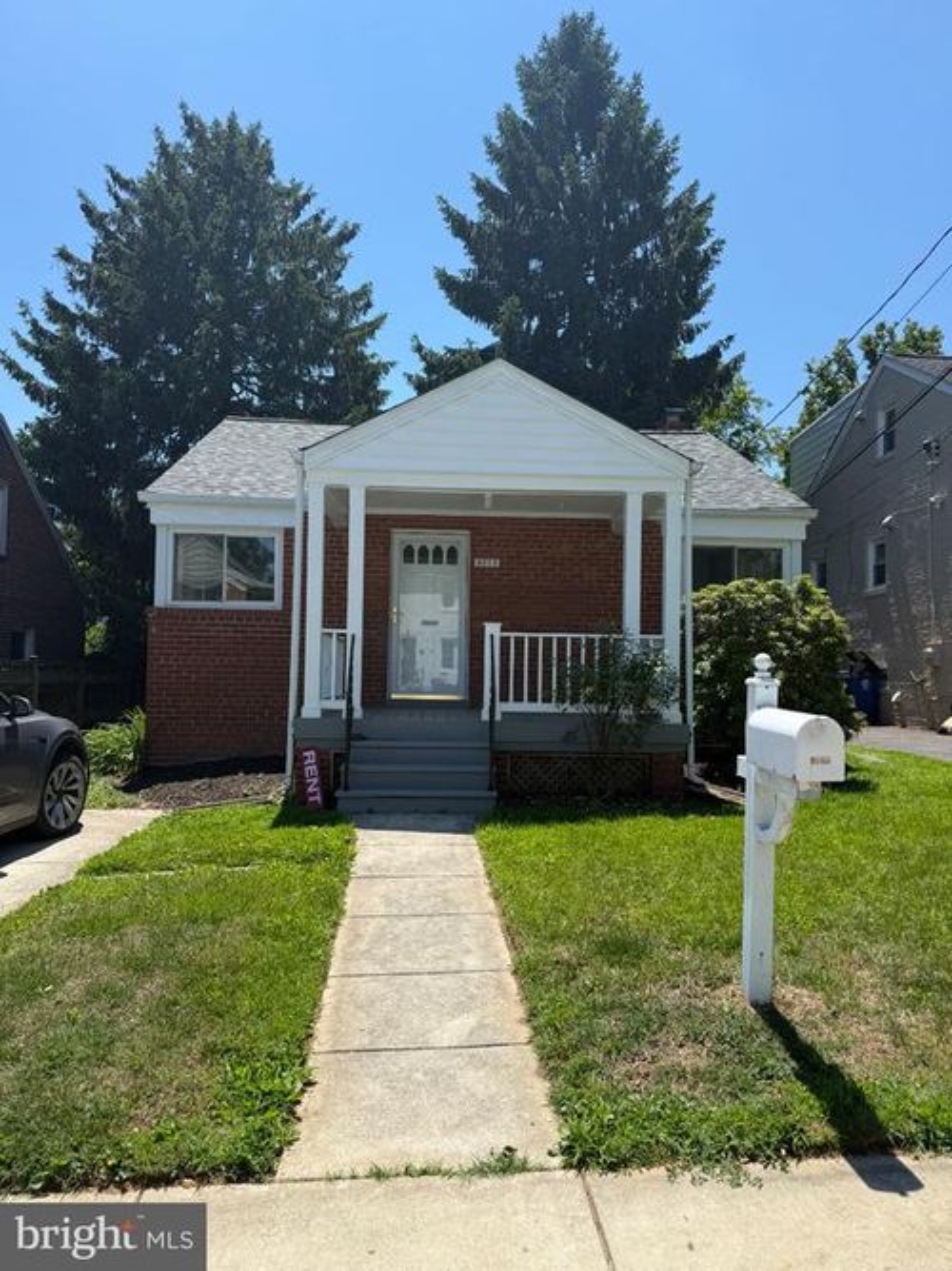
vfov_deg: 71.6
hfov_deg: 56.8
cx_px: 476
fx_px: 880
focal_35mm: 24
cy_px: 636
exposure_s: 1/4167
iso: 80
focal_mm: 6.76
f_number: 1.78
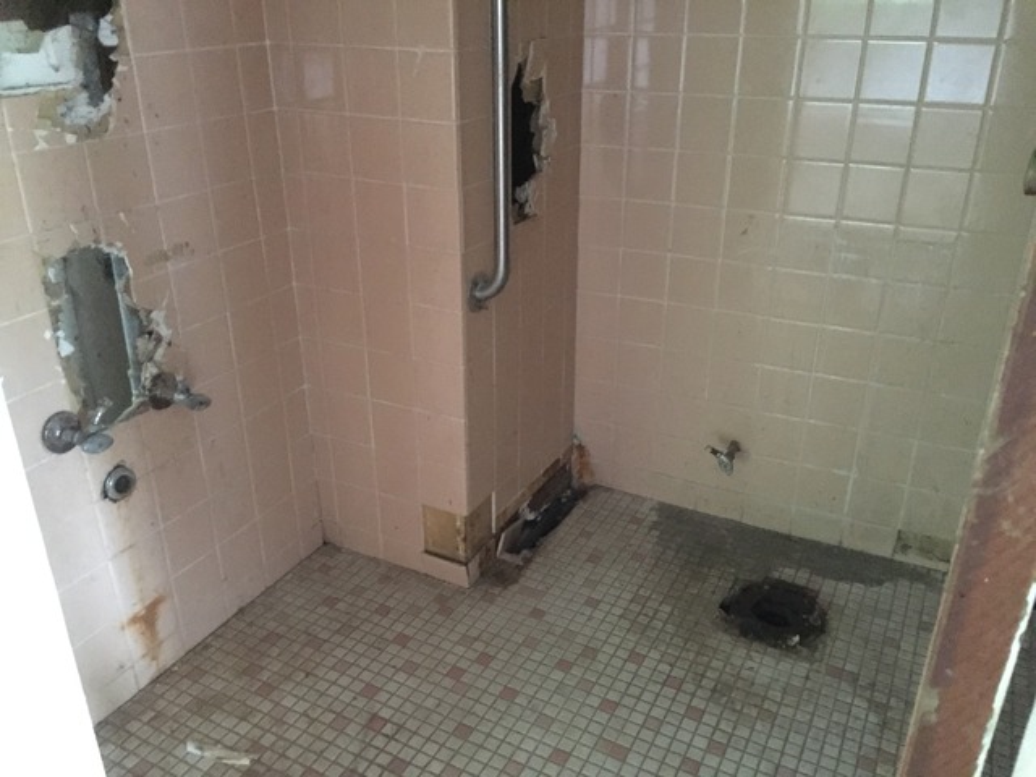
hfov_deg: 61.7
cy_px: 388
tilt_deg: -24.3
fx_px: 868
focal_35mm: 29
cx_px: 518
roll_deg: -0.1
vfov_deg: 48.2
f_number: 2.2
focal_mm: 4.15
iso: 2000
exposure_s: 1/15
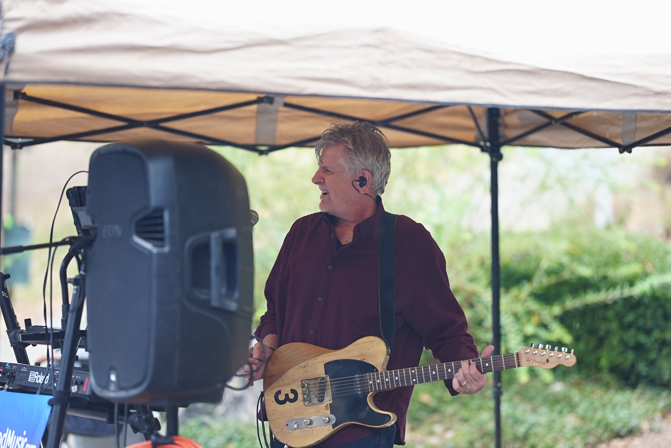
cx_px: 336
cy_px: 224
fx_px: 2518
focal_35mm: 135
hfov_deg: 15.2
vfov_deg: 10.2
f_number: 1.8
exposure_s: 1/250
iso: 1250
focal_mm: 135
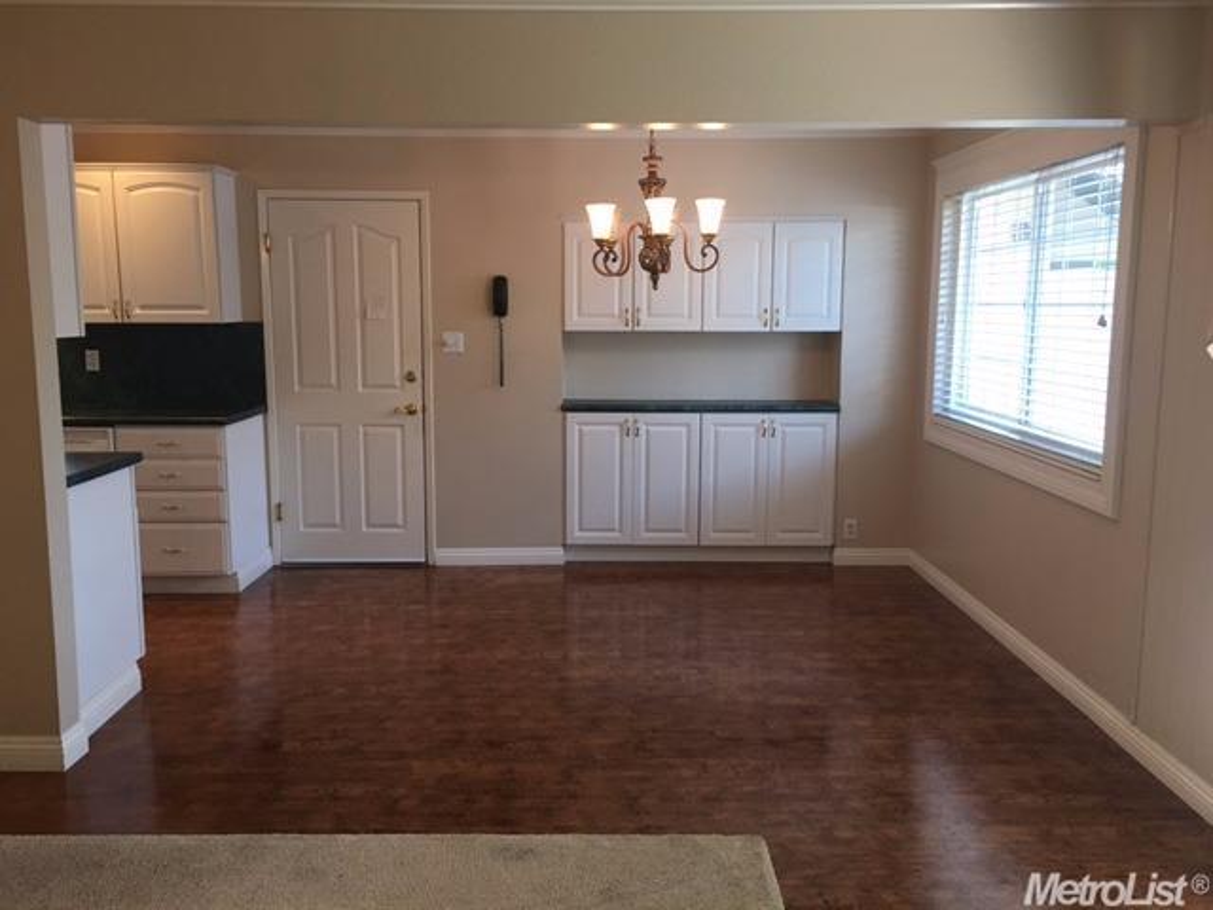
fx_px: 1016
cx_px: 606
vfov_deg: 48.2
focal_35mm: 29
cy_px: 455
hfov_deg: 61.7
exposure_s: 1/30
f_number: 2.2
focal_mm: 4.15
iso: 40
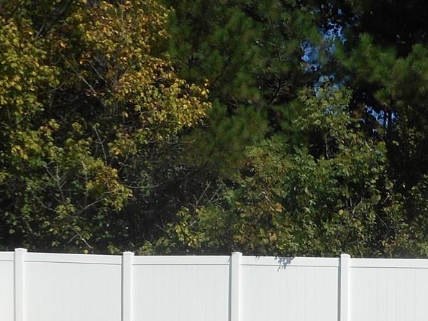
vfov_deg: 16.4
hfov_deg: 20.8
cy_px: 397
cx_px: 550
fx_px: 1064
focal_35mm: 86
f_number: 3.7
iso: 80
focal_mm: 4.5
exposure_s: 1/1000
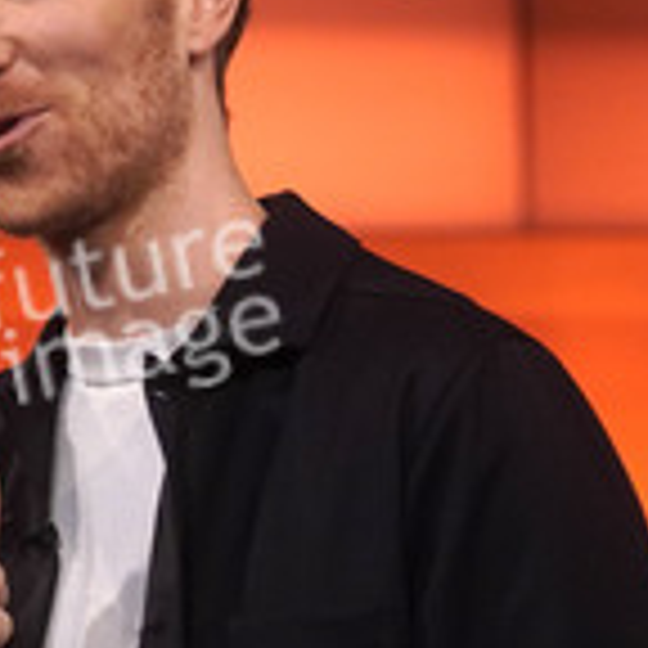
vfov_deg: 16.3
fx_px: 2245
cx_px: 180
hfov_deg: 16.4
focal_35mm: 106
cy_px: 554
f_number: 1.4
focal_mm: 30
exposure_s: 1/320
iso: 640
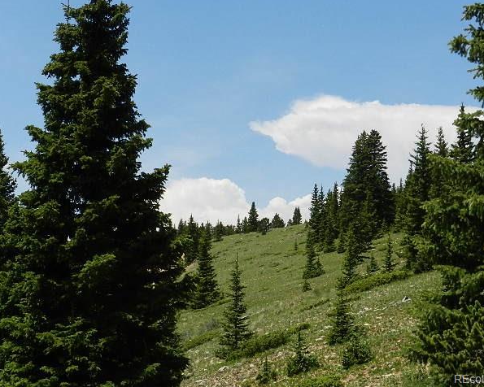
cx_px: 259
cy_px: 193
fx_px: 902
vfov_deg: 24.2
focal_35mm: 63
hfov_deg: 30.0
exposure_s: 1/800
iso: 160
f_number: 5
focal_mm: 10.7
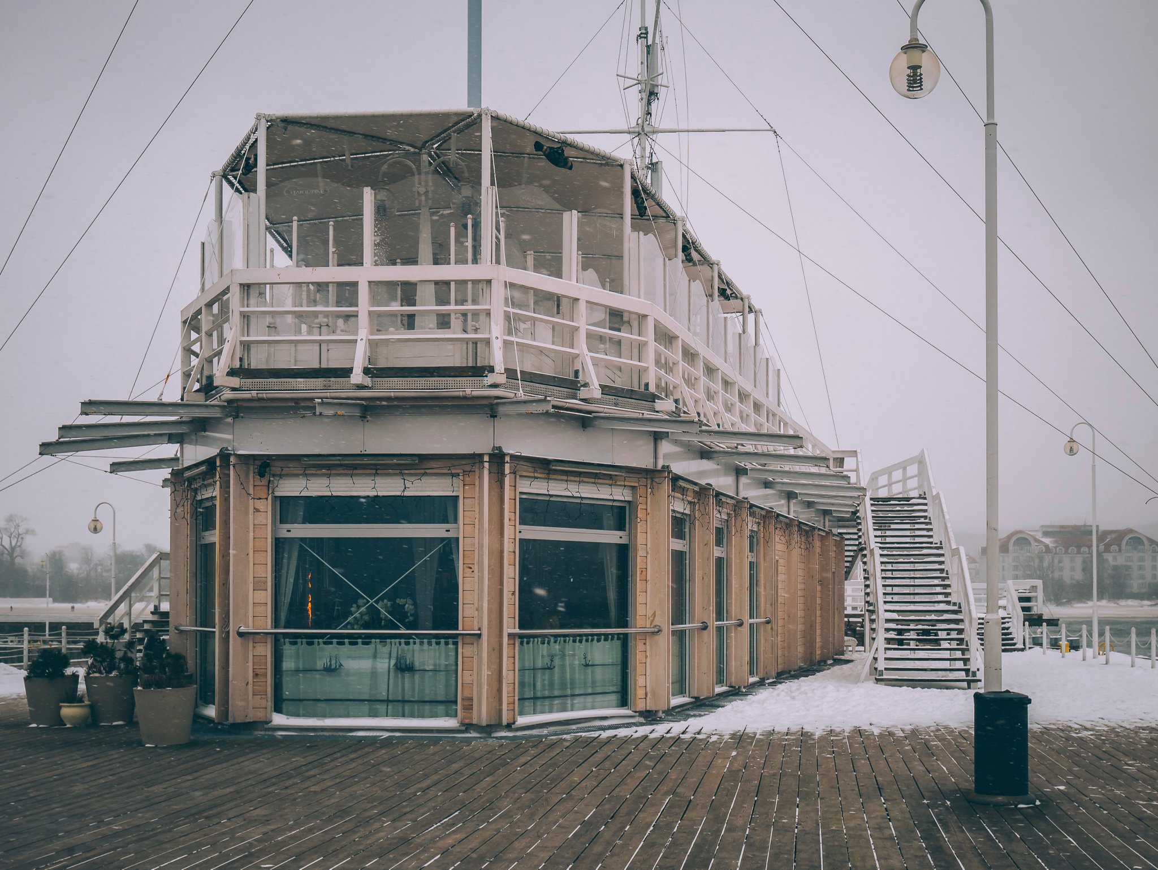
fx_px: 1473
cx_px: 579
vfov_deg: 32.9
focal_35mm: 44
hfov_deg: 42.9
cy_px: 435
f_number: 4.9
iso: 200
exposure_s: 1/500
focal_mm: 22
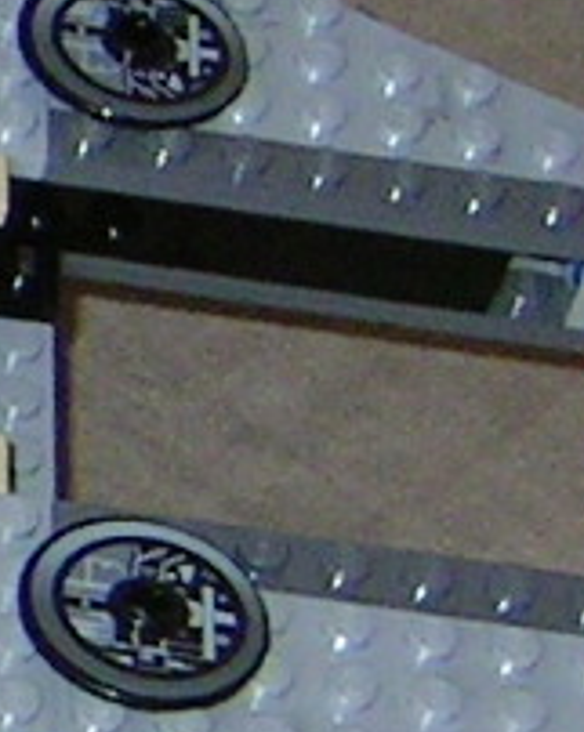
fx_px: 6042
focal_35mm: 279
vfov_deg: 6.9
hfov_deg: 5.0
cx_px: -1741
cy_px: 290
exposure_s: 1/30
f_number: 2.8
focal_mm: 5.6
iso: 100
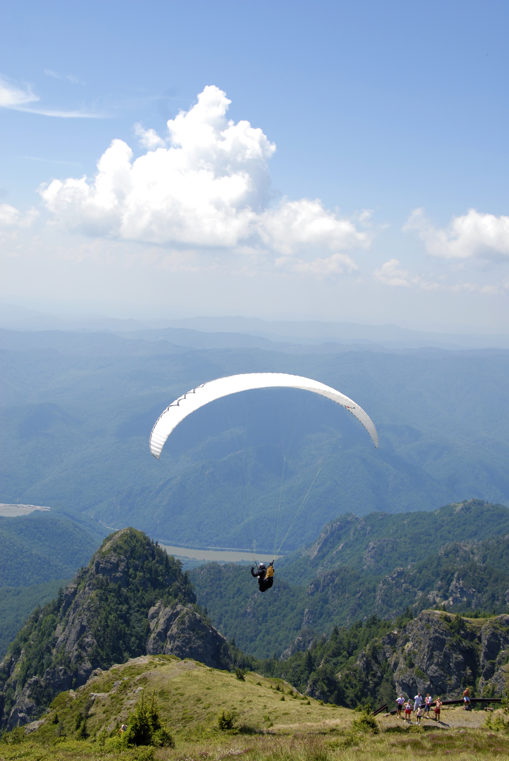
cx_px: 254
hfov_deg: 30.9
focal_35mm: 44
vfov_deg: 44.9
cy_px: 380
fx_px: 920
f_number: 9
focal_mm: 29
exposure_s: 1/200
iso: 125
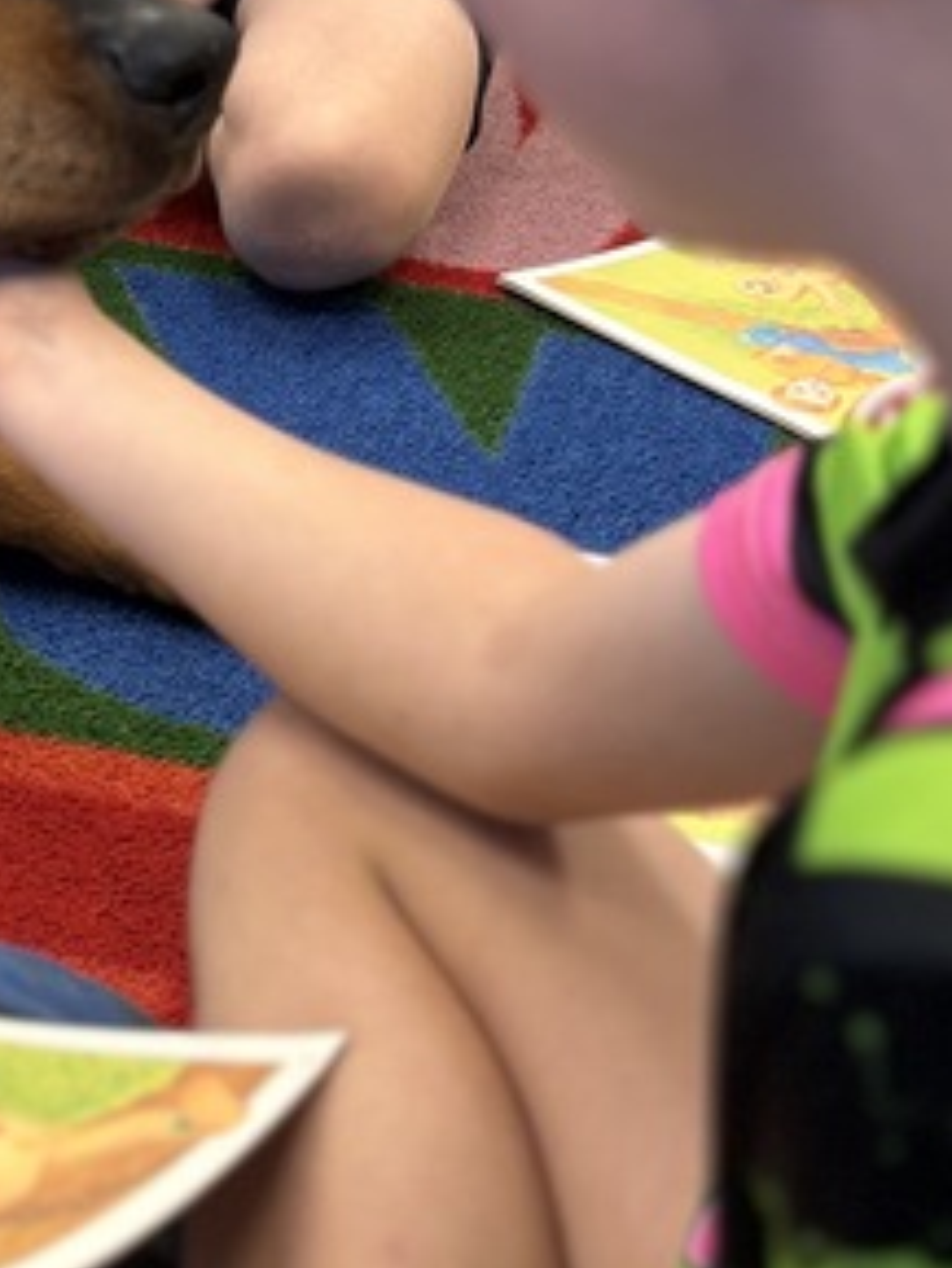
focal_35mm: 92
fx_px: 3371
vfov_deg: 21.3
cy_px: 505
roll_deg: -3.3
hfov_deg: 15.6
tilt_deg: -28.3
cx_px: -127
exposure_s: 1/60
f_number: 1.6
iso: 100
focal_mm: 5.96
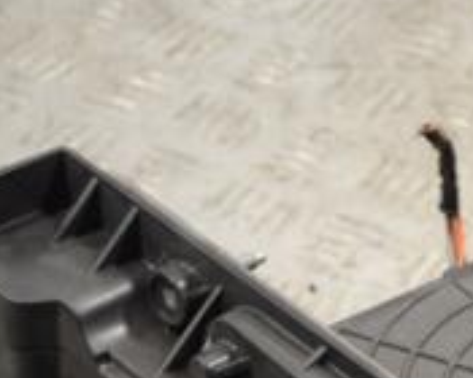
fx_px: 2296
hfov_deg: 11.7
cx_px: 411
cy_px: 472
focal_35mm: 164
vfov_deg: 9.3
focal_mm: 34
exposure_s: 1/30
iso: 180
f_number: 5
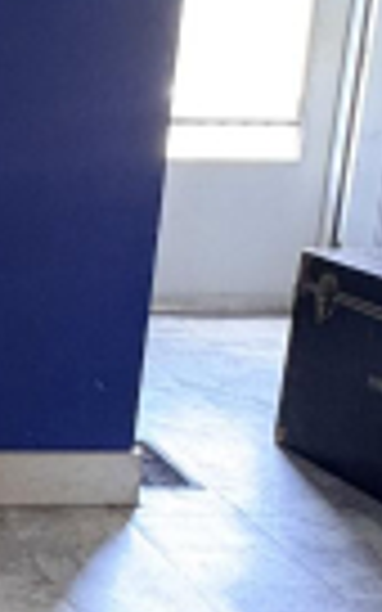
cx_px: -382
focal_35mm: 73
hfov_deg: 14.7
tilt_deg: -10.2
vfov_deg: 28.1
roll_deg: -1.0
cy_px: 232
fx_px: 1216
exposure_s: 1/60
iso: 500
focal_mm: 2.22
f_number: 2.2
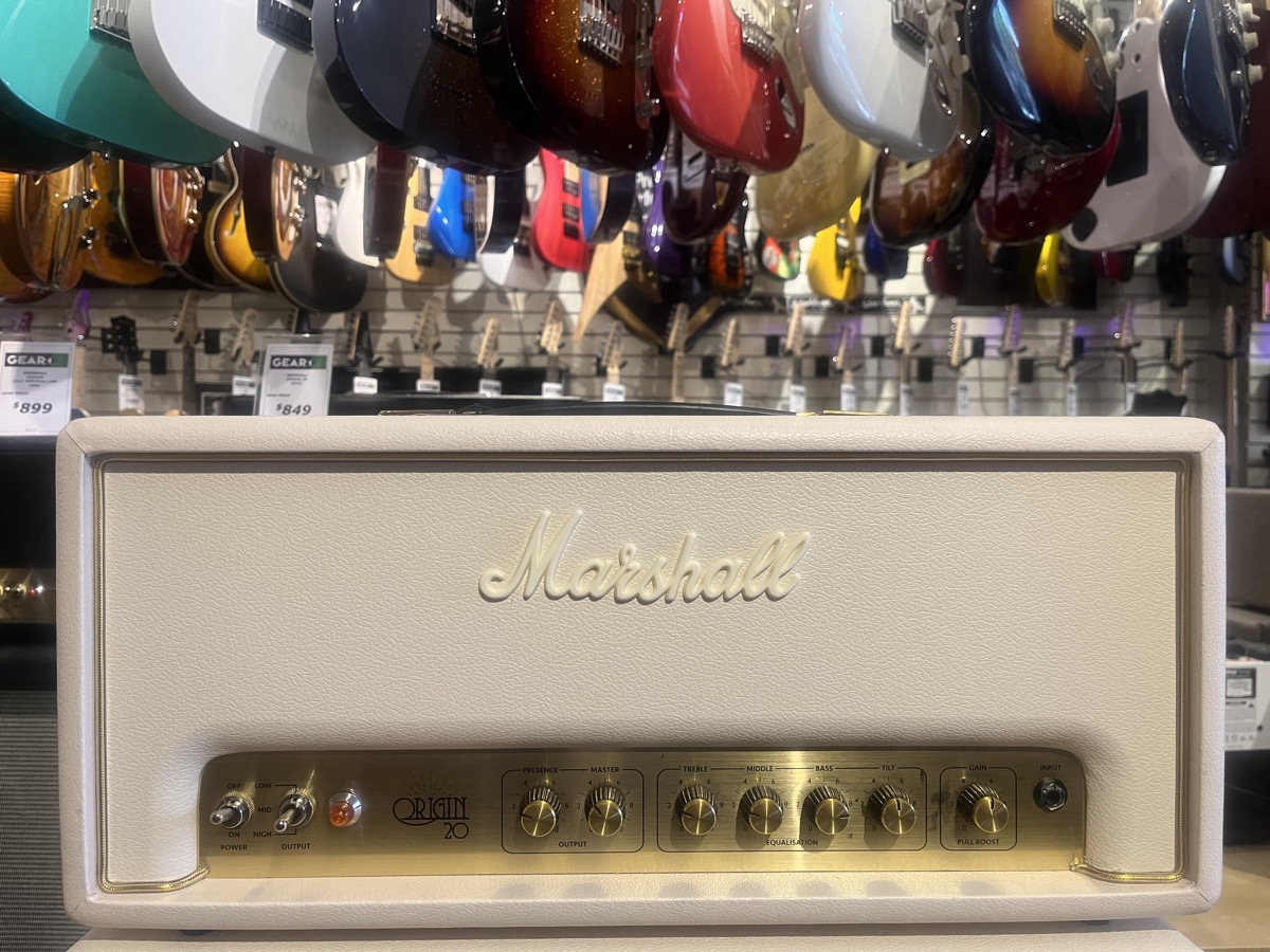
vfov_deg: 53.1
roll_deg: -0.2
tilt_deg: -0.9
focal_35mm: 26
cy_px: 476
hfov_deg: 67.3
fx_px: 954
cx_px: 635
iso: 125
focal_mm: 5.1
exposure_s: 1/60
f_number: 1.6
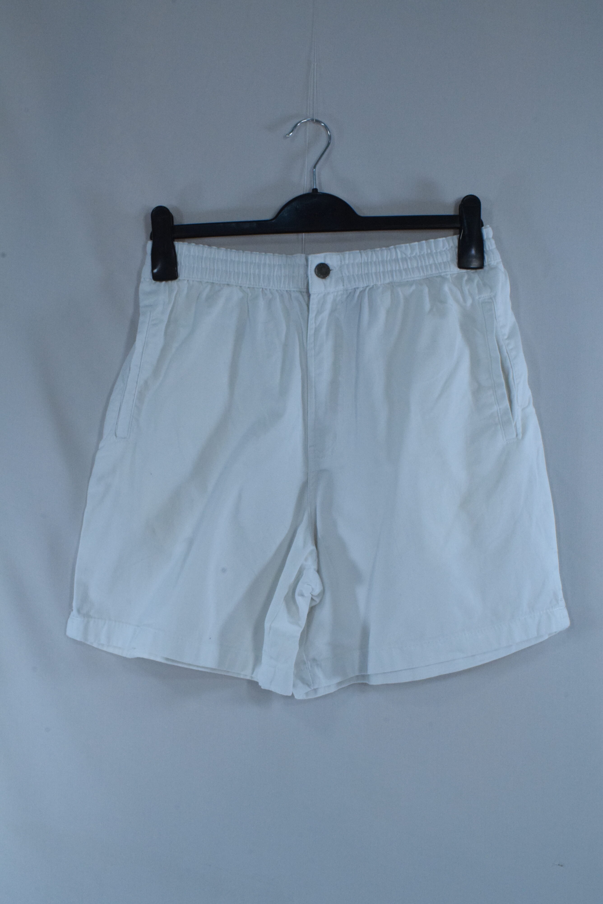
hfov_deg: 30.9
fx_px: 1092
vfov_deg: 44.9
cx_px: 302
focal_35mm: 44
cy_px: 452
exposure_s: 1/160
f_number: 25
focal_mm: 29
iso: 3200
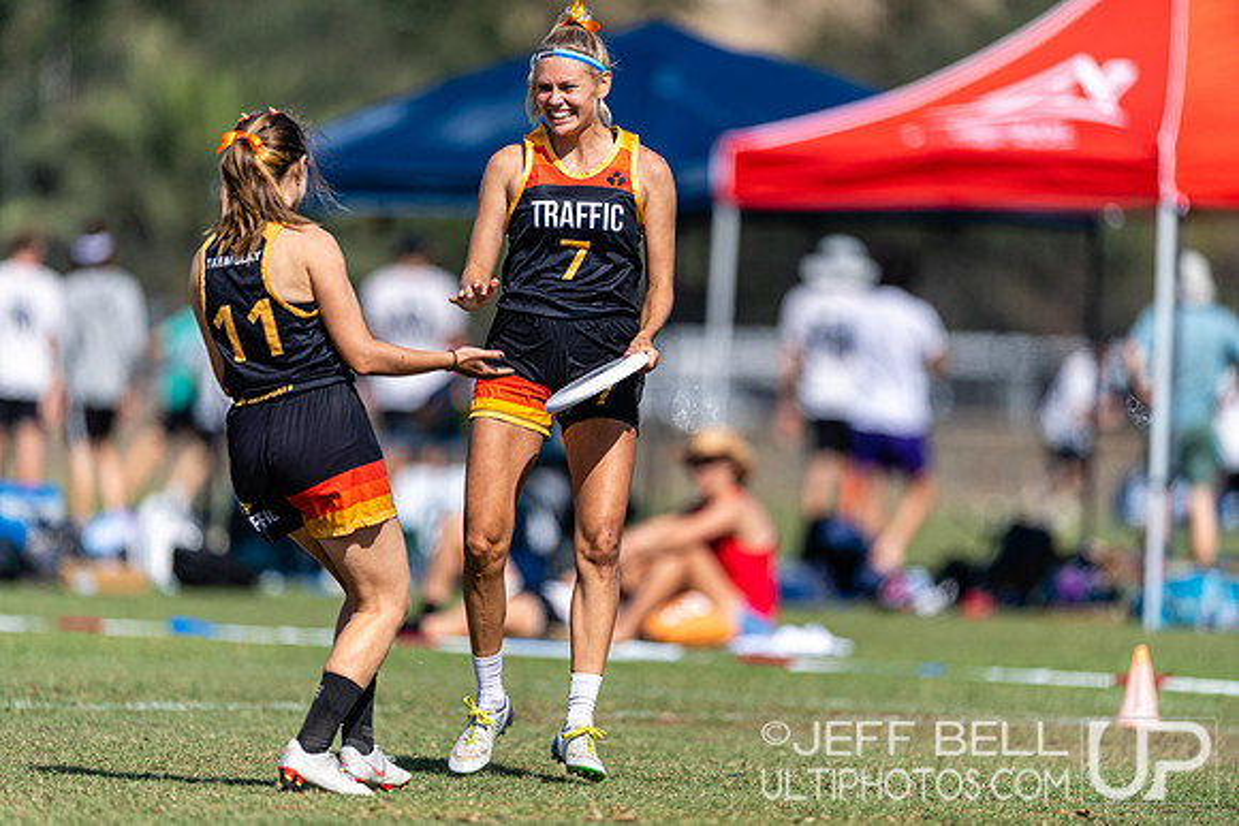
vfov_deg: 3.4
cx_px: 620
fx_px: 13769
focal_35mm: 400
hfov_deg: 5.2
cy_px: 413
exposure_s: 1/3200
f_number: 2.8
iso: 100
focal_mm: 400
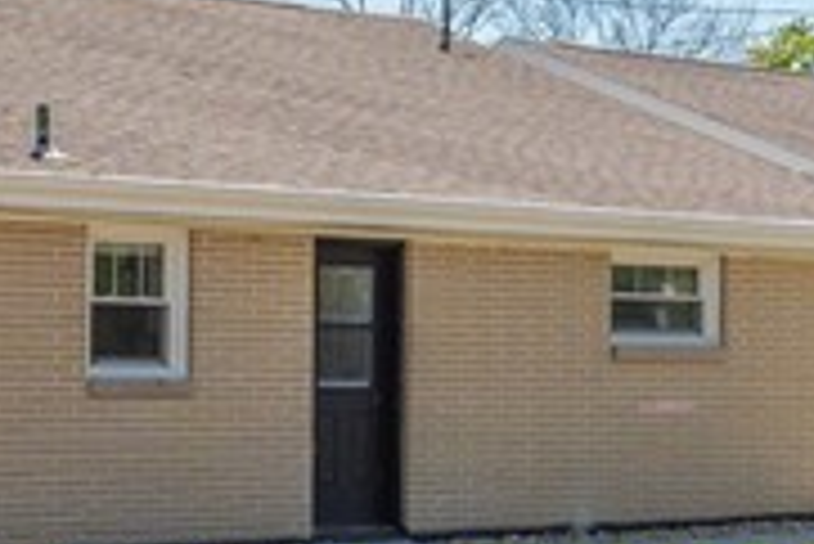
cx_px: -101
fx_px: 2172
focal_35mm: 96
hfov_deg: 20.2
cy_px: 285
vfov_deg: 14.3
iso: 100
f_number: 9
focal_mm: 16
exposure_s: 1/800
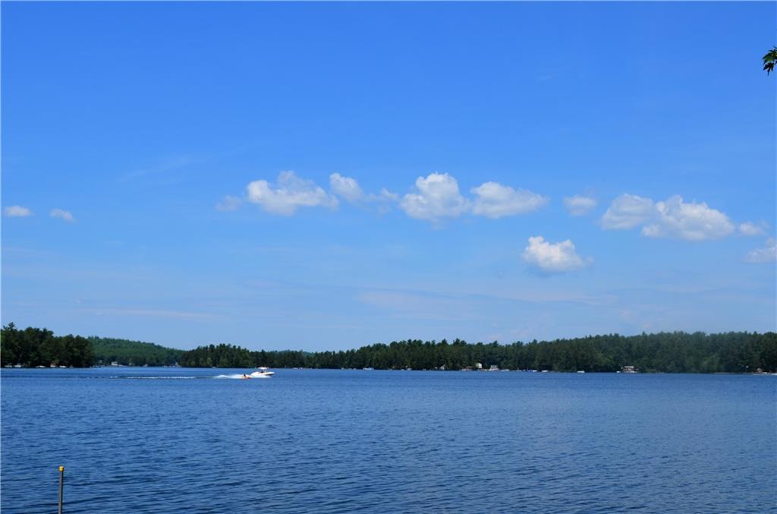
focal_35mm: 44
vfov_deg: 30.7
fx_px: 936
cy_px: 257
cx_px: 388
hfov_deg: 45.1
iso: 100
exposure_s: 1/320
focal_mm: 29
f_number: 9
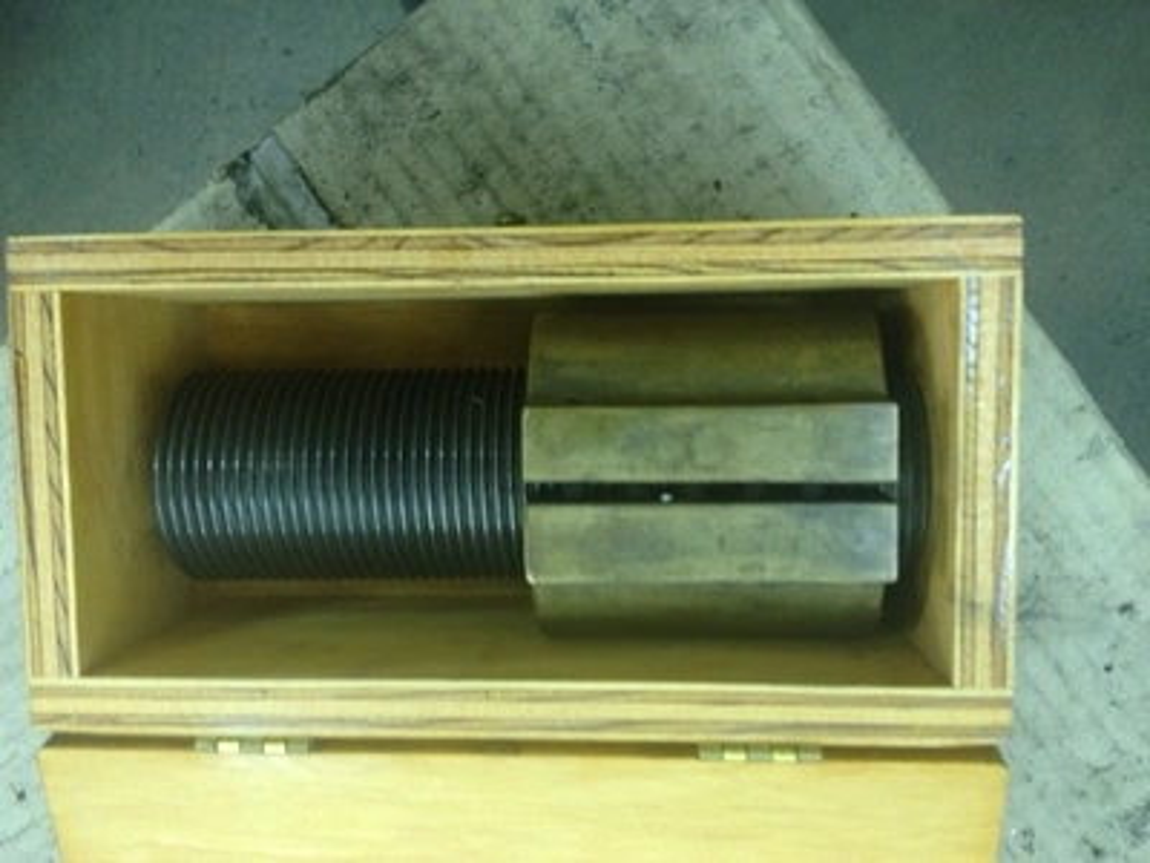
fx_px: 1163
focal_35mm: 35
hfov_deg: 52.6
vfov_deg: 40.7
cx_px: 575
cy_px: 432
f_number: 2.4
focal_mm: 4.28
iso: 160
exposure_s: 1/20
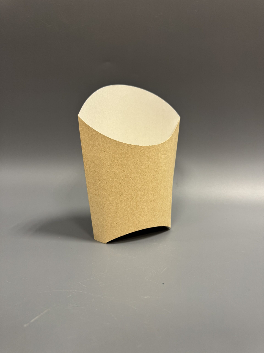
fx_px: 244
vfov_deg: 71.6
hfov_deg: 56.8
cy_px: 176
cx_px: 132
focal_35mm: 24
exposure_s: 1/50
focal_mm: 6.76
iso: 125
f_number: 1.78
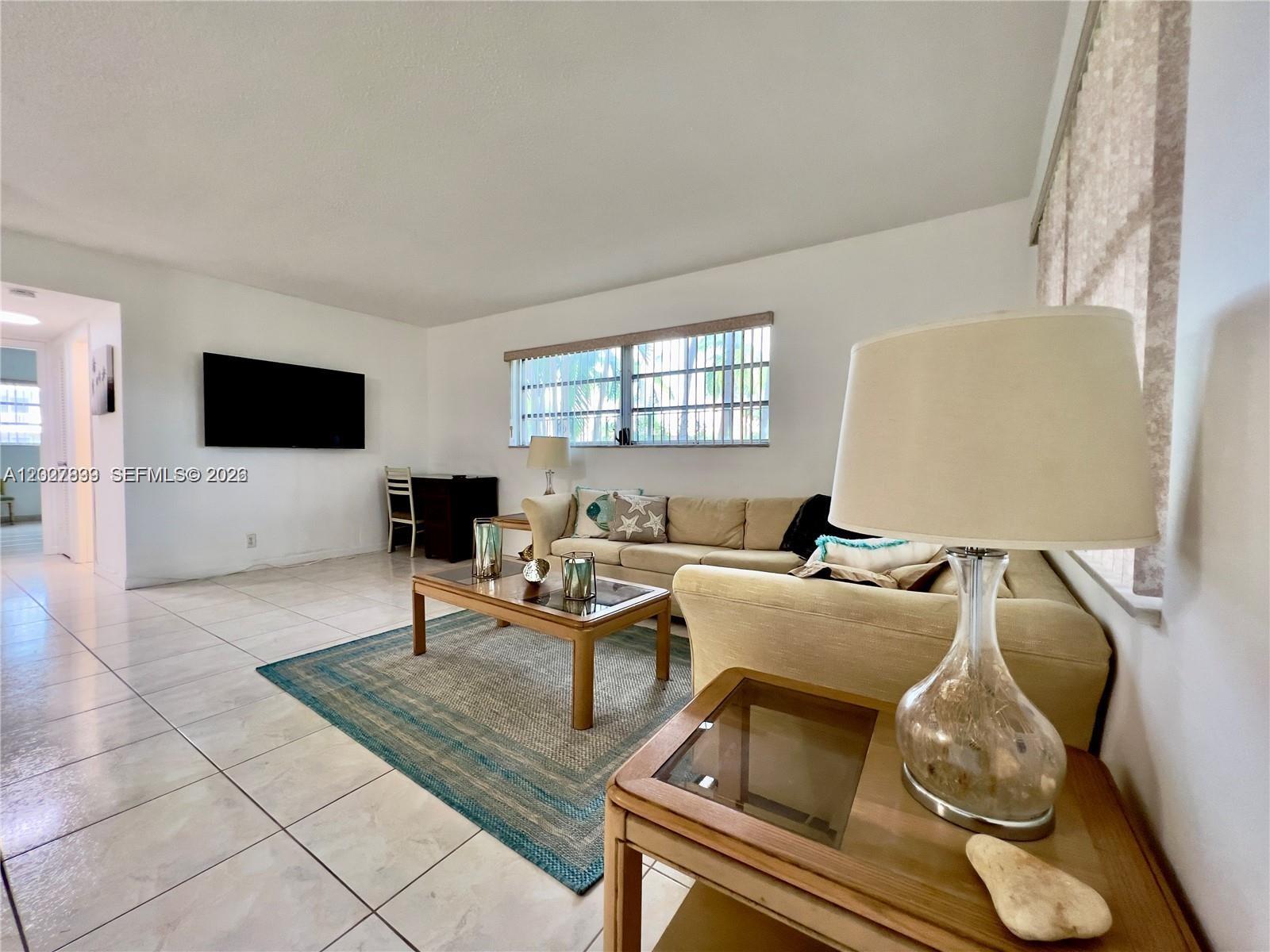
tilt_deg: -2.0
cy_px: 476
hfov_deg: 106.2
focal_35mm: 13
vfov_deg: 89.9
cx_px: 635
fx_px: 477
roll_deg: -0.9
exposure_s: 1/60
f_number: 1.8
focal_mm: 1.57
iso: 125
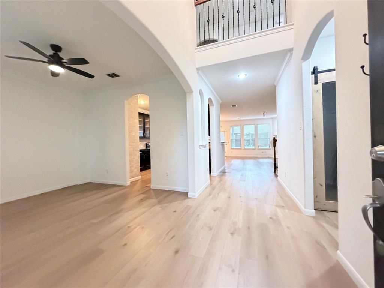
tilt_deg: -1.8
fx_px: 155
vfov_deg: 85.7
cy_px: 144
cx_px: 192
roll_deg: +1.7
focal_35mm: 14
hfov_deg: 102.1
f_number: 2.2
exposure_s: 1/60
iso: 1000
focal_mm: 2.22
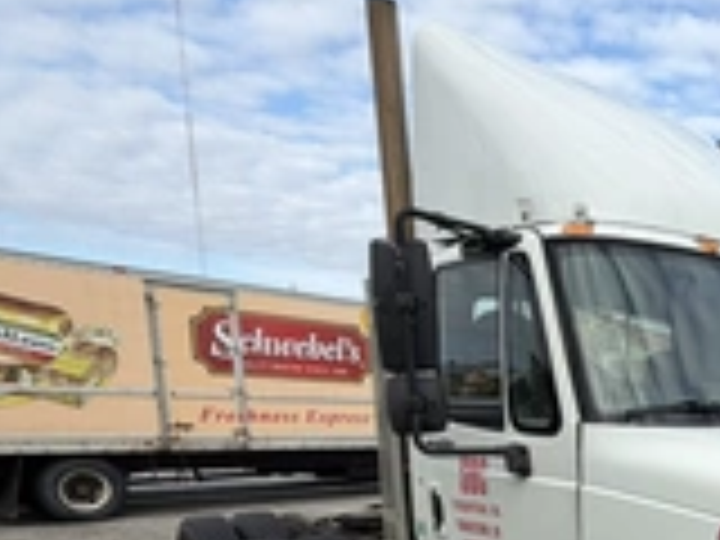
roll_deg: -2.3
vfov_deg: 36.6
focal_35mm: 35
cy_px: 540
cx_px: 738
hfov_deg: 44.0
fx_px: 728
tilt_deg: -11.8
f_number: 2.2
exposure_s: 1/770
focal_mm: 2.22
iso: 32
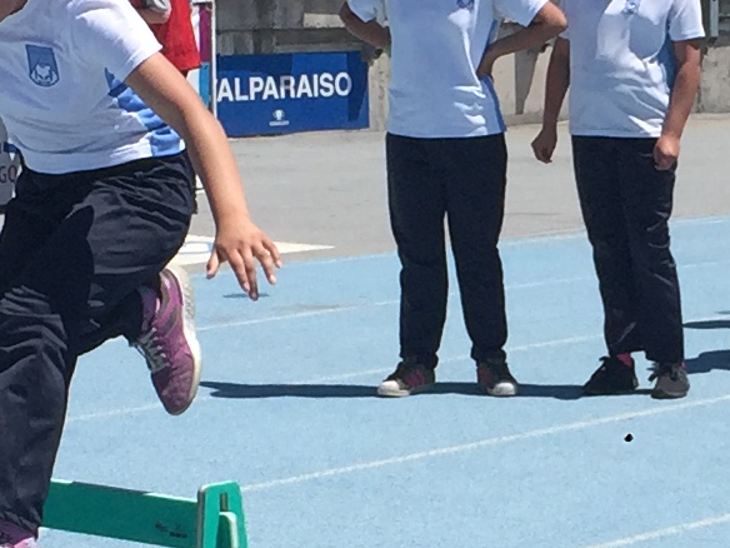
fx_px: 3416
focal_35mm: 162
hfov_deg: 12.1
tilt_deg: -8.0
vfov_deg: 9.2
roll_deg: -0.6
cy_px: 363
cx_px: 662
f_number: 2.2
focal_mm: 4.15
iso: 32
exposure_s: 1/2825
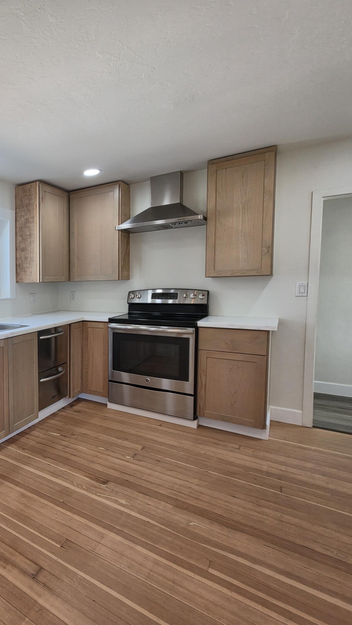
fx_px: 315
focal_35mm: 19
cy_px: 314
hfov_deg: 44.4
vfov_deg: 89.6
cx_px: -36
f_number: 1.9
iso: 50
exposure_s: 1/120
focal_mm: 2.2
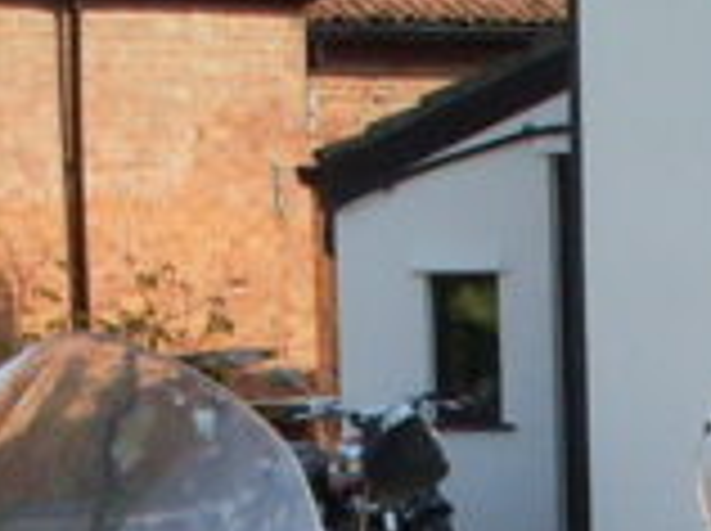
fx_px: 5066
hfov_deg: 7.8
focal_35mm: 247
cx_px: 1134
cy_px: 1701
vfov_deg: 5.6
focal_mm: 6.3
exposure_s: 1/180
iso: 80
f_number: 8.4
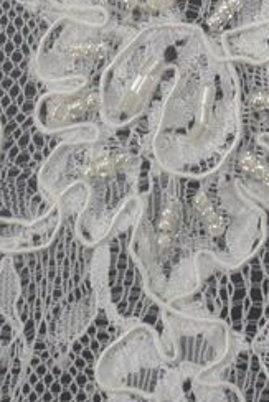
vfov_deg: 5.1
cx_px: 380
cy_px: -623
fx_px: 4328
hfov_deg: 3.5
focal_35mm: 387
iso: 400
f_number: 5.6
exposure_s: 1/125
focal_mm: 35
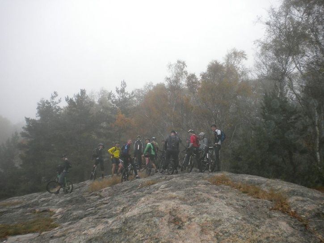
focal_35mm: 35
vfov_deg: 40.7
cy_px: 122
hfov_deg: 52.6
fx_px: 327
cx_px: 162
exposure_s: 1/210
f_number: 4.6
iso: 113
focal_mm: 6.3
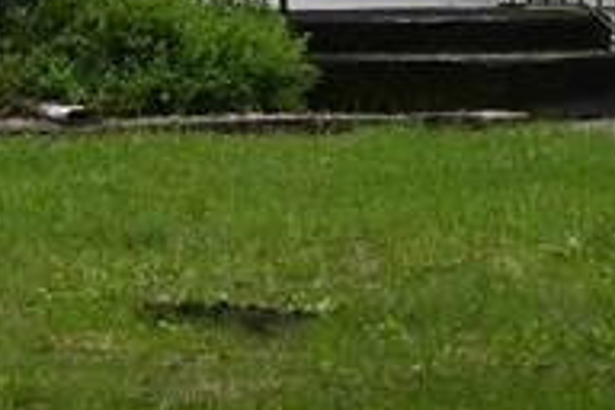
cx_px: -282
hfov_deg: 8.4
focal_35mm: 240
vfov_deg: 5.6
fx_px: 4100
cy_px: -370
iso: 160
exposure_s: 1/250
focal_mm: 24
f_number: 5.6
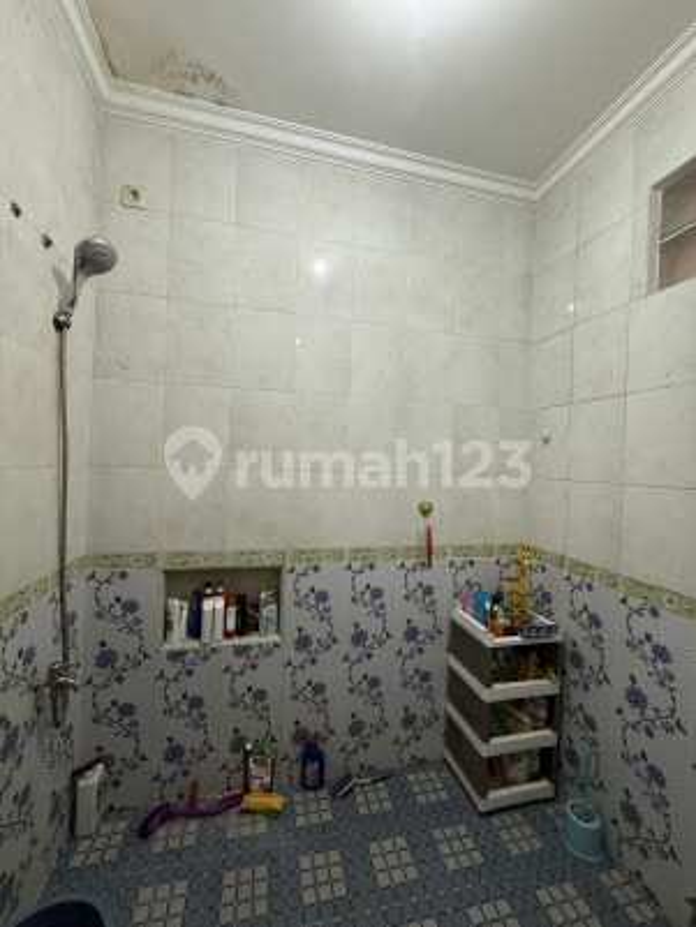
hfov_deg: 85.7
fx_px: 375
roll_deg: -1.6
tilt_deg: +0.4
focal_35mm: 14
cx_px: 348
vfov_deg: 102.0
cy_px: 464
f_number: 2.2
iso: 320
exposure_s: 1/95
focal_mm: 2.22
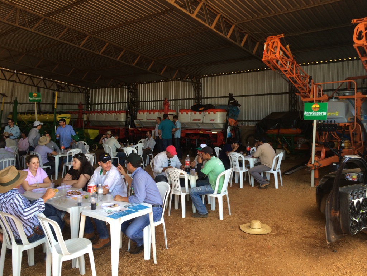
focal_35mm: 30
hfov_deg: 60.0
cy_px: 138
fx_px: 318
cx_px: 184
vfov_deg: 46.8
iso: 50
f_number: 2.2
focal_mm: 4.12
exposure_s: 1/120
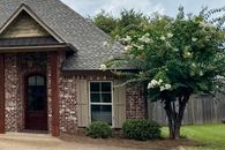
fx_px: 400
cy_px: 58
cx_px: -44
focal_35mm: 64
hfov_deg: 27.7
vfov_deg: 21.2
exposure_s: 1/8130
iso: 80
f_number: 1.78
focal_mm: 6.76
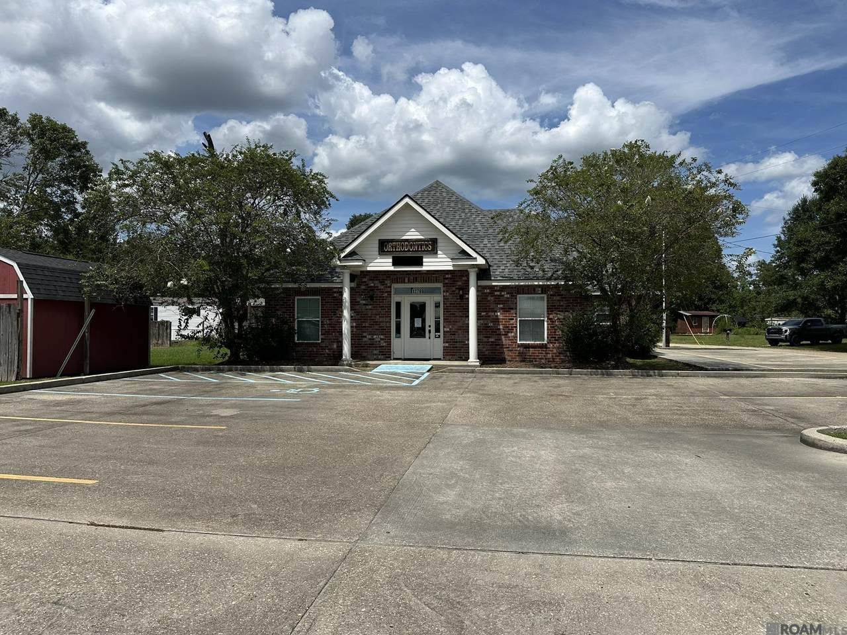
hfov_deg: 71.6
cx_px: 424
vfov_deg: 56.8
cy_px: 318
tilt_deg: +2.6
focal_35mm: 24
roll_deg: +0.1
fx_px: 587
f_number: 1.78
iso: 80
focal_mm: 6.86
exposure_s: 1/7576
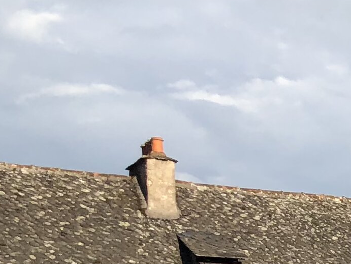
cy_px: 544
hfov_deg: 10.1
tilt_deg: -1.0
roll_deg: +0.8
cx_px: 930
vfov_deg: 8.6
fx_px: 1644
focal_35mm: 162
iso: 20
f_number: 1.8
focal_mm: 4
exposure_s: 1/1200
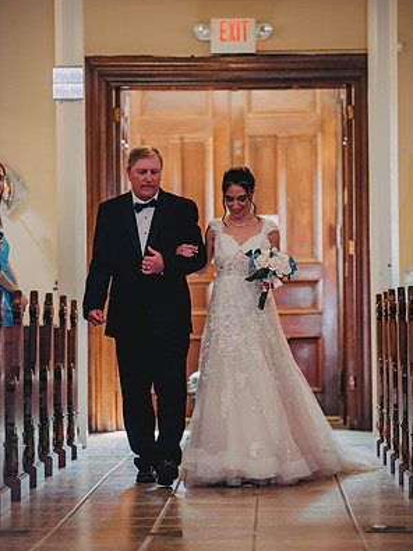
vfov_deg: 13.3
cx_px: 206
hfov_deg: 10.0
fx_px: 2356
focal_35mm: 148
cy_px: 283
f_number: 2.8
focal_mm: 135
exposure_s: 1/80
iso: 800
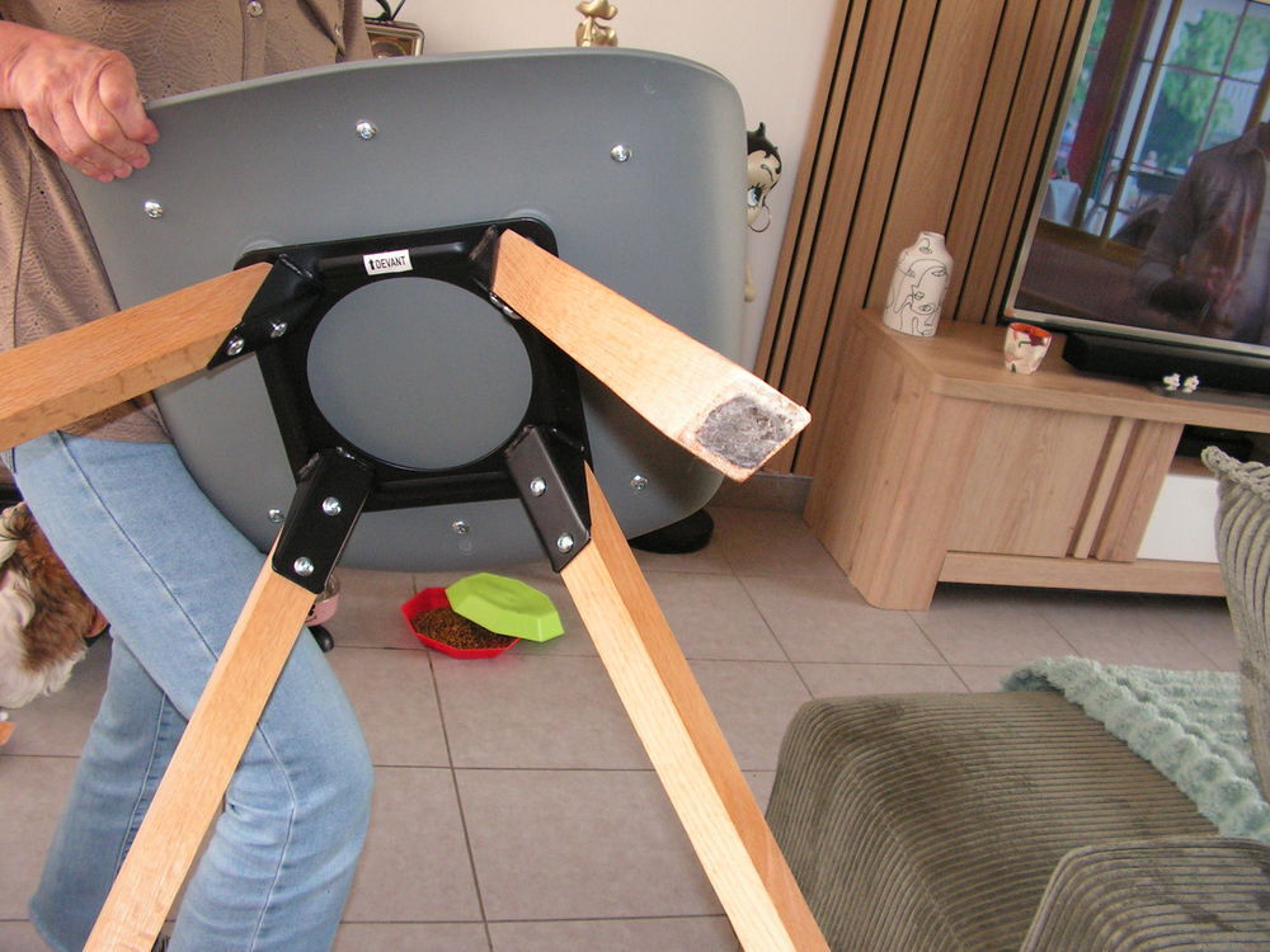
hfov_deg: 51.4
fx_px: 1321
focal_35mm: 36
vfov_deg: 39.7
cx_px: 635
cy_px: 476
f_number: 3.2
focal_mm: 6
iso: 200
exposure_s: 1/40
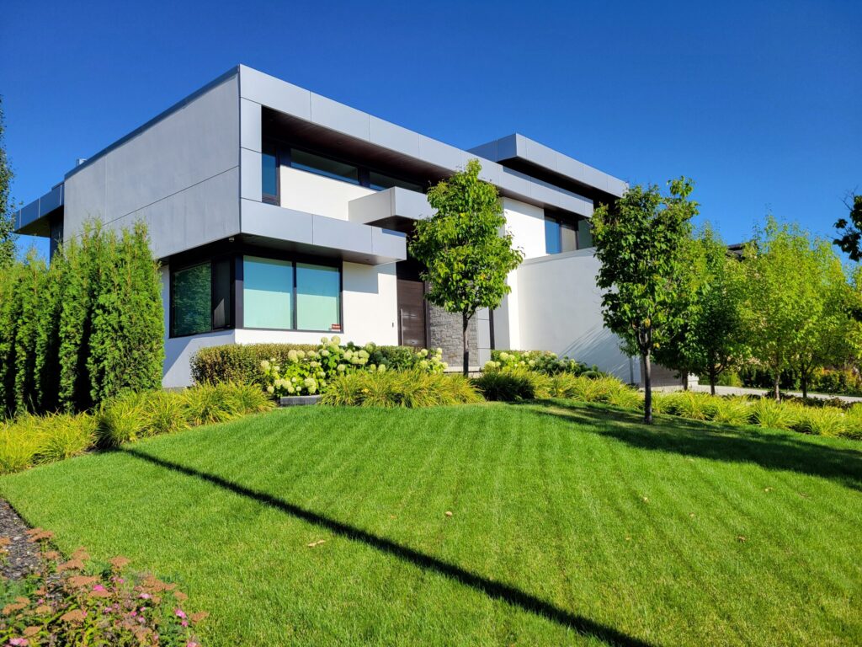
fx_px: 647
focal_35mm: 26
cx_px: 431
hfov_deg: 67.3
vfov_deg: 53.1
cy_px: 324
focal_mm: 5.4
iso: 40
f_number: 1.8
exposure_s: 1/2038
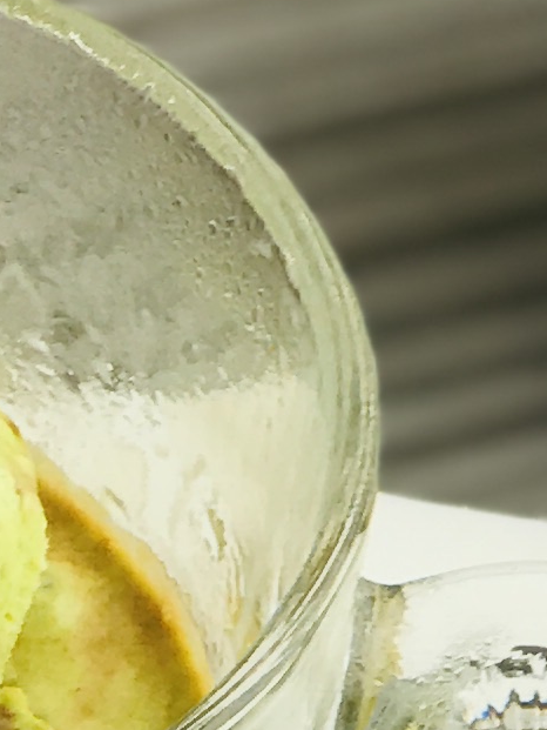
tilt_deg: -46.3
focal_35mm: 370
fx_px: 7793
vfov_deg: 5.3
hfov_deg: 4.0
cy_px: 95
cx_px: -354
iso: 20
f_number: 2.8
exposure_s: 1/212
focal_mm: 6.6
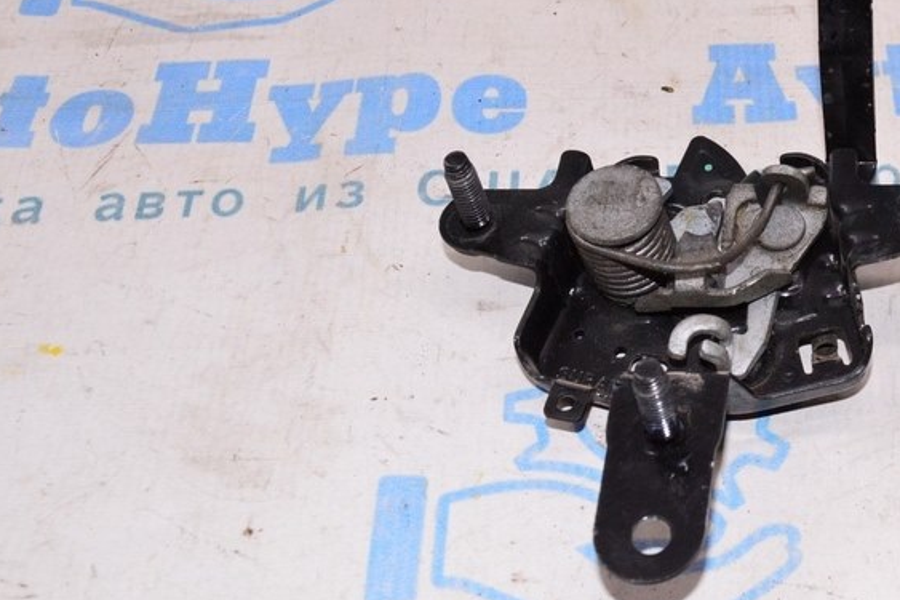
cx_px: 788
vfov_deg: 22.5
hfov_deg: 32.0
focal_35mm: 60
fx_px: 1499
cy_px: 202
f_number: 8
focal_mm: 22
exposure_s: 1/160
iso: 1600
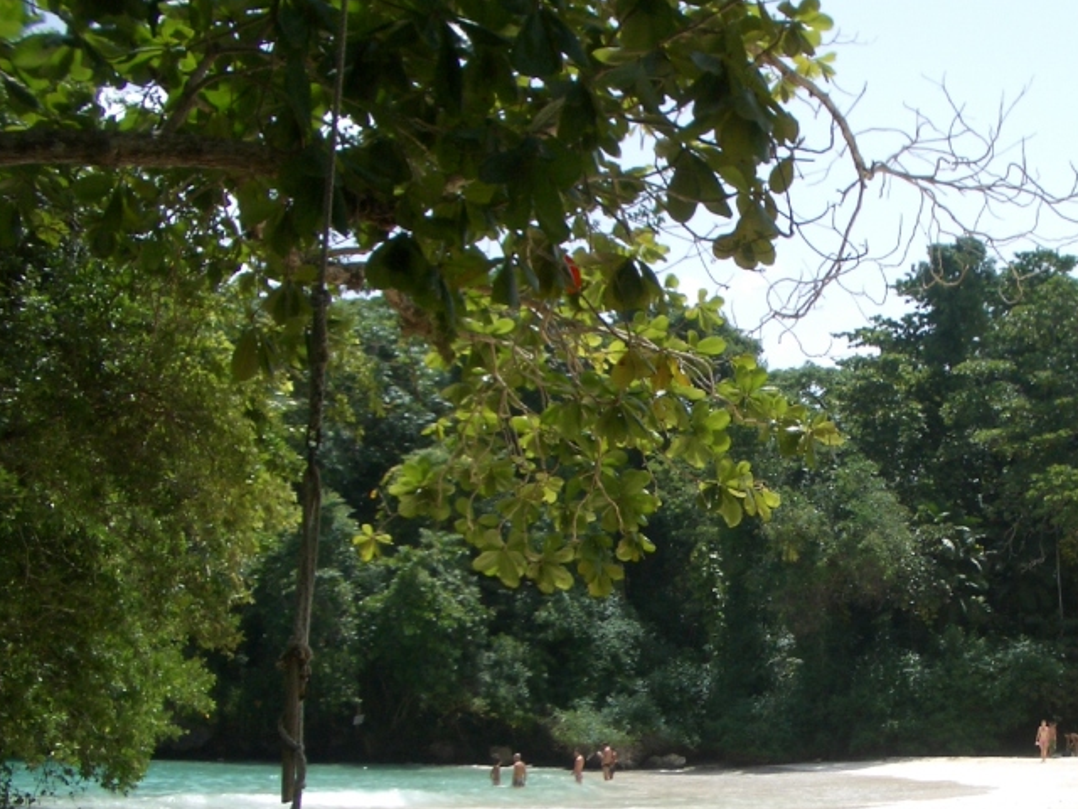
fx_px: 1744
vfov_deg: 25.9
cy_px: 566
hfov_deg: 33.6
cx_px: 817
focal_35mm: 56
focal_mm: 5.8
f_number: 4.3
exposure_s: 1/500
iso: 50
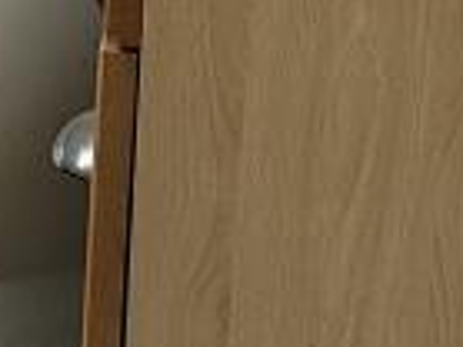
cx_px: -530
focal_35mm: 177
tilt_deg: -12.7
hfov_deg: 10.1
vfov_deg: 8.0
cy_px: -350
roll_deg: +0.3
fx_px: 2365
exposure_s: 1/60
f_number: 1.78
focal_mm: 6.86
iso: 250
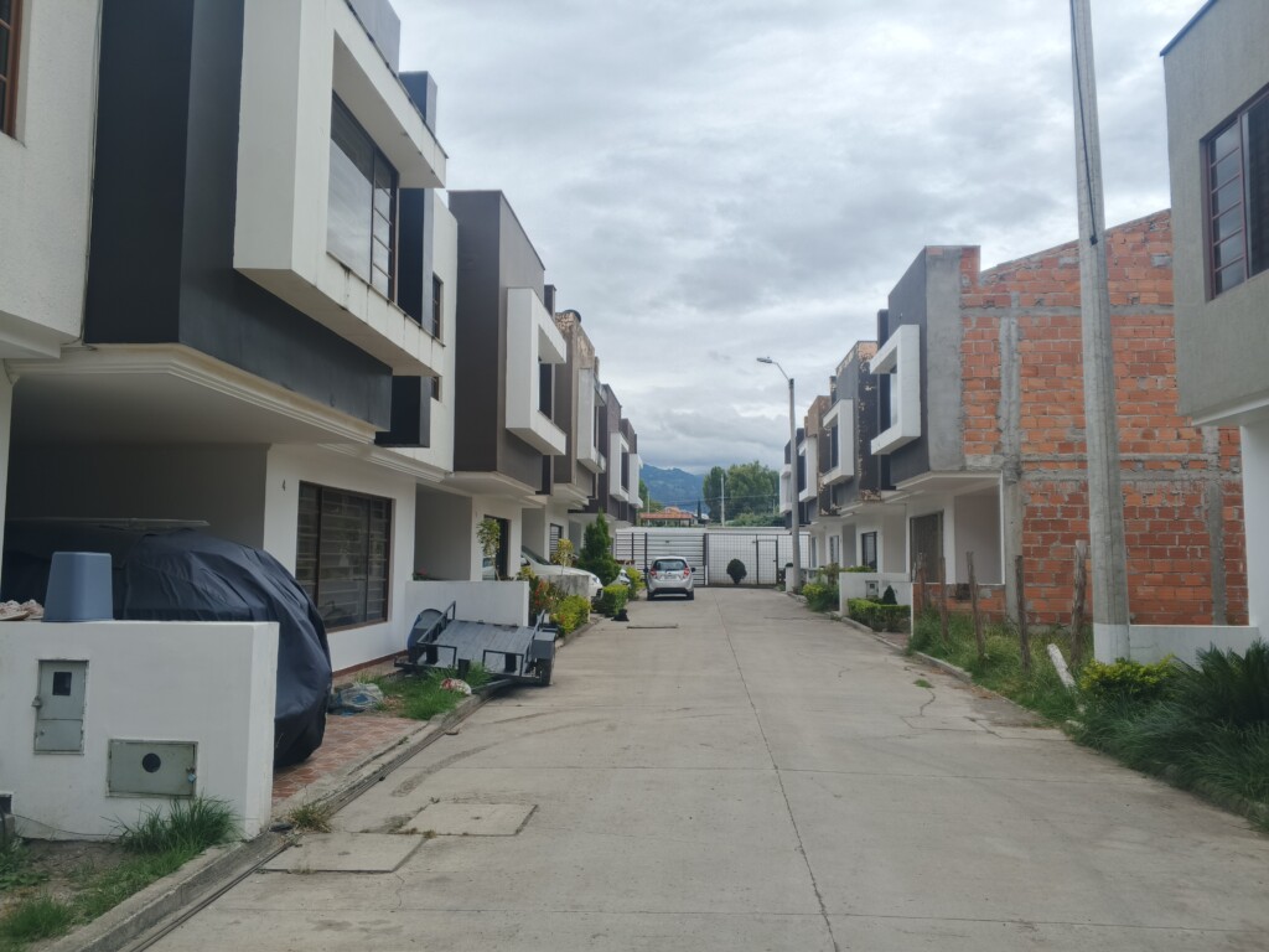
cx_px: 634
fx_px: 990
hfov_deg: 65.3
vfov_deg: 51.4
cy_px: 476
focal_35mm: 27
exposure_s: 1/514
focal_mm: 4.09
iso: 50
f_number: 1.6
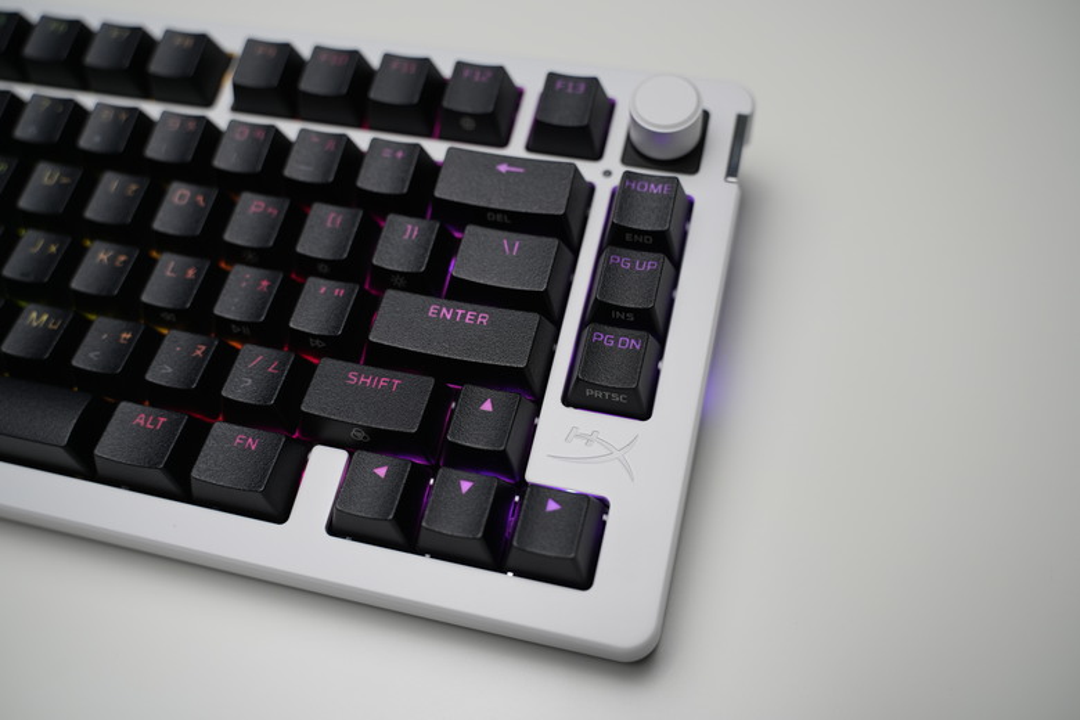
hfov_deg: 58.7
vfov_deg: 41.1
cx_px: 540
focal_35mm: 32
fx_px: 960
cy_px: 360
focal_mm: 32
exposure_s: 1/100
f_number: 3.5
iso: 400
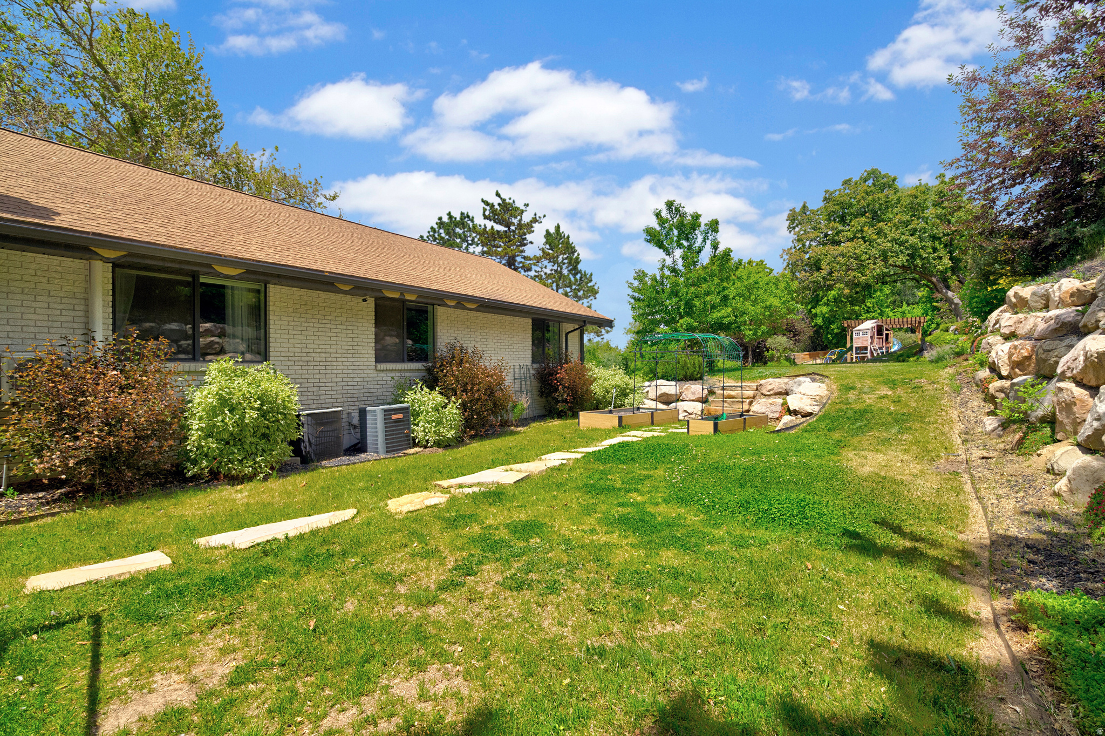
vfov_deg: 73.7
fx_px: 491
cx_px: 552
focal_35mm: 16
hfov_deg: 96.8
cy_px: 368
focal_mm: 16
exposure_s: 1/640
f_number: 9
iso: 1250
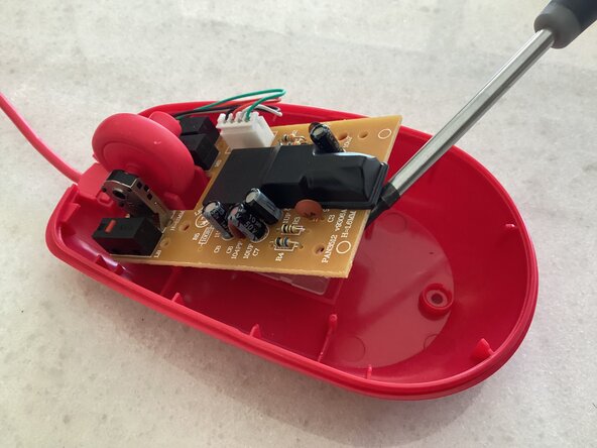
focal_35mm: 31
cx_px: 298
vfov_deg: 45.4
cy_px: 224
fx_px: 535
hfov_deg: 58.4
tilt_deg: -56.7
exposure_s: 1/40
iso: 400
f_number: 2.4
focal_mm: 3.3
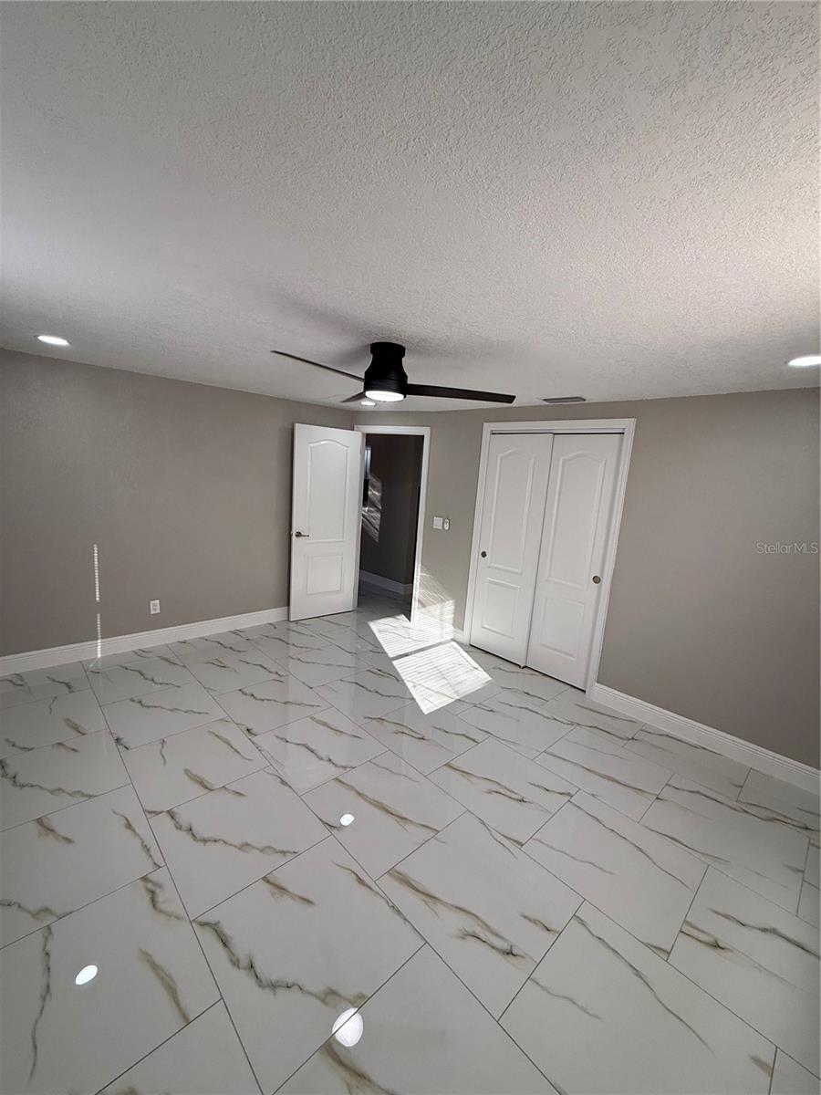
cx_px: 410
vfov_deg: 102.1
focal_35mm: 14
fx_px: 443
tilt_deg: -9.4
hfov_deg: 85.7
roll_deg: -5.1
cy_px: 548
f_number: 2.2
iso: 64
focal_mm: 2.22
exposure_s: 1/223
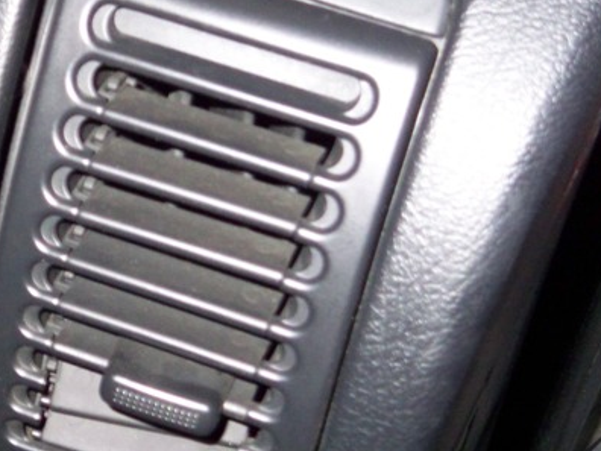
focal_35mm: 99
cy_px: 325
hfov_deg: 19.7
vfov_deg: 14.9
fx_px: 1719
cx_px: 137
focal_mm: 8
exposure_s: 1/80
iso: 200
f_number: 4
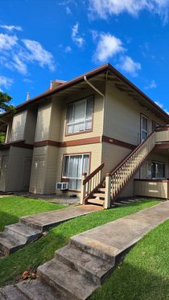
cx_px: 131
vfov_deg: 89.6
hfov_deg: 55.0
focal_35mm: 19
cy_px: 150
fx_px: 151
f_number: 1.9
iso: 32
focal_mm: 2.2
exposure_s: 1/1011
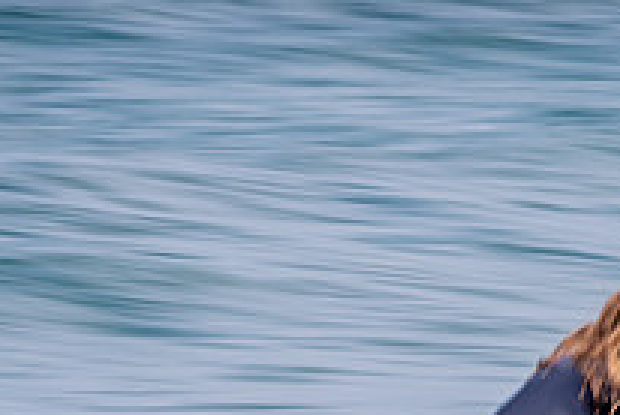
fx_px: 24249
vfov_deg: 1.0
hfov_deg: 1.5
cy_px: 504
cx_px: 479
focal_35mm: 1406
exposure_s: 1/20
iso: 64
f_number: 20
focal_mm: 500
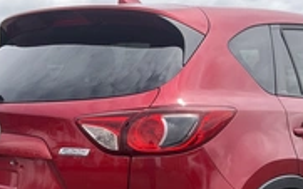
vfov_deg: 18.4
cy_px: 207
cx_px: 194
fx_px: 561
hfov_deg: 30.1
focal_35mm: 68
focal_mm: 3
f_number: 1.8
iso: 25
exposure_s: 1/1035
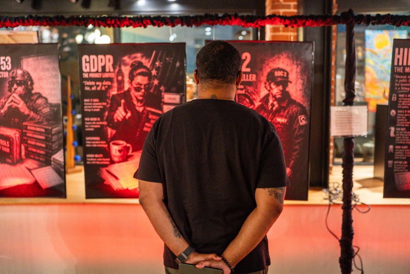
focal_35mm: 35
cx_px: 205
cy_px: 137
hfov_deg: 54.4
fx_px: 399
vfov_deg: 37.9
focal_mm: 35
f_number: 2
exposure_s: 1/320
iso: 12800
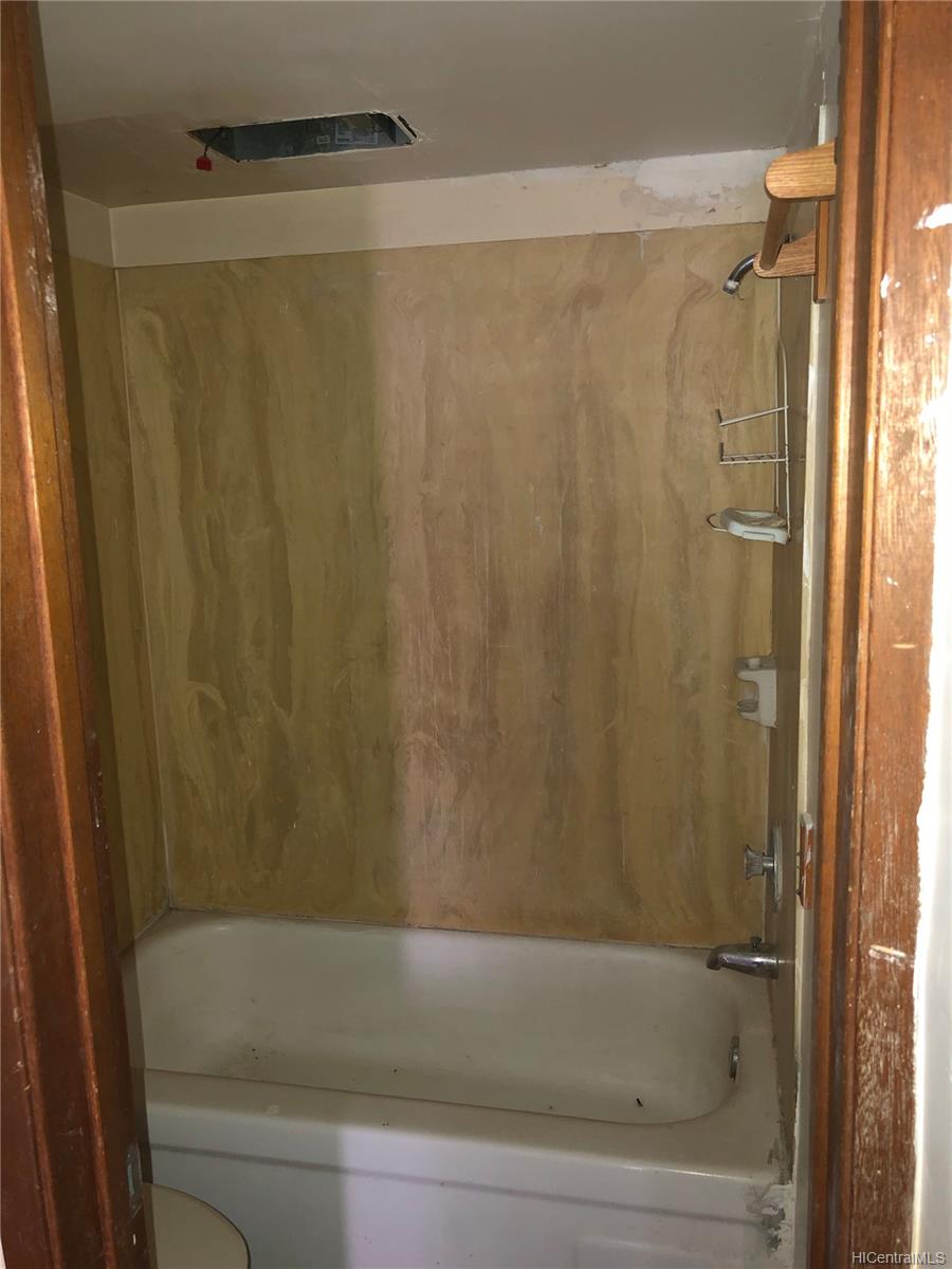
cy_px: 634
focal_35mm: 28
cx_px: 476
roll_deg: +1.4
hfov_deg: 49.7
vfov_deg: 63.4
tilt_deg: -9.0
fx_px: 1027
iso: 80
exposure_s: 1/12
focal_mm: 3.99
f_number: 1.8
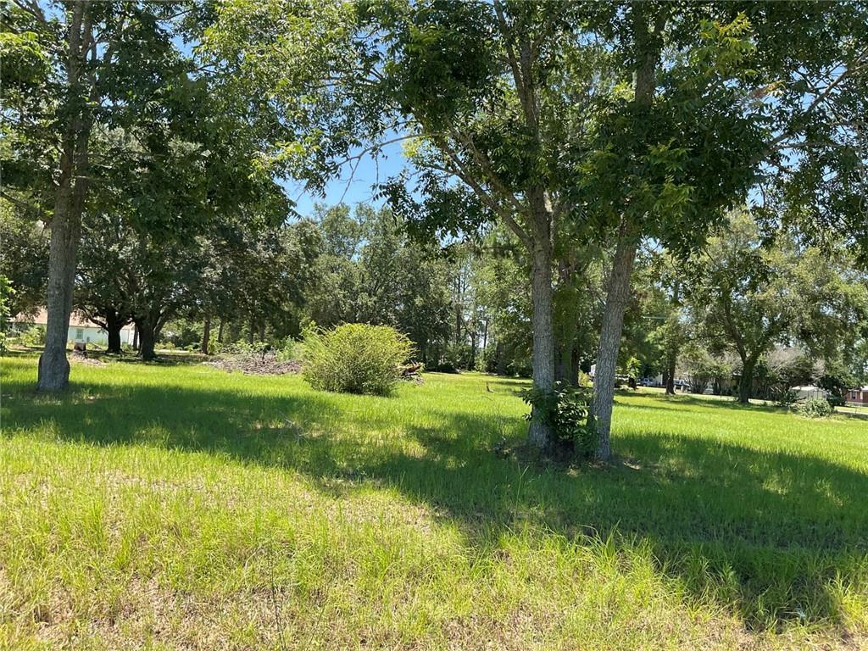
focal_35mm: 29
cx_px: 434
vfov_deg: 48.2
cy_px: 326
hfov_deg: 61.7
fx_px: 727
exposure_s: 1/568
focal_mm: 3
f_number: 1.8
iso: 16
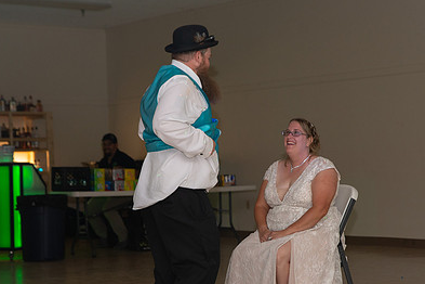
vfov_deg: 14.2
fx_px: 1133
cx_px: 237
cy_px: 191
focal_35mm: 96
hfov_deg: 21.2
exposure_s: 1/125
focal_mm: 65
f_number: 3.5
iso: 800
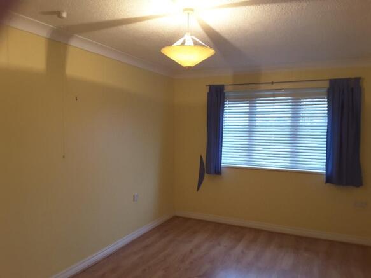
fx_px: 332
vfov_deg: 45.4
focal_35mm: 31
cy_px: 139
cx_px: 186
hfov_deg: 58.4
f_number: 1.9
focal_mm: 2.9
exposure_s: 1/33
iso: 100
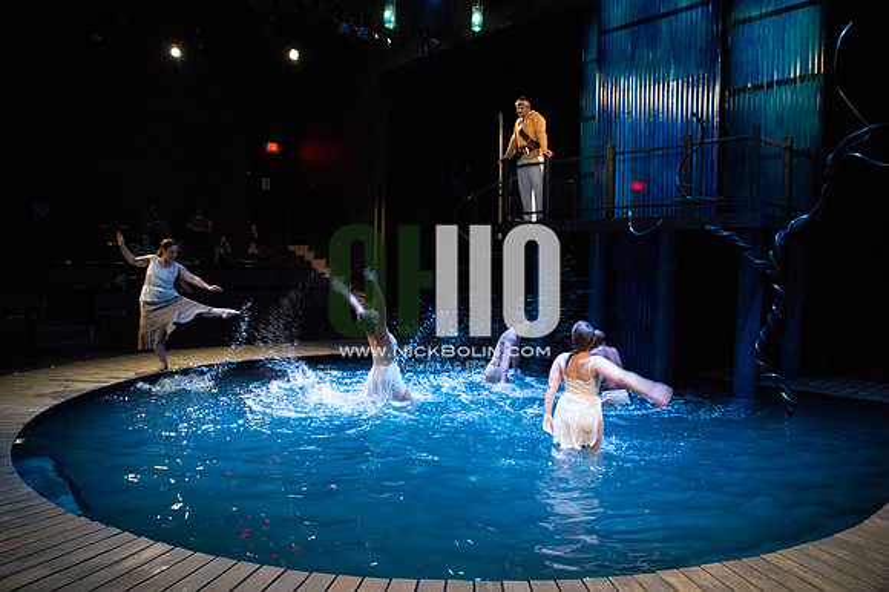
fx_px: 642
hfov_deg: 69.4
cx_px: 444
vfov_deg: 49.5
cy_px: 296
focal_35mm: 26
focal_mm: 26
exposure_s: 1/60
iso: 12800
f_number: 2.8
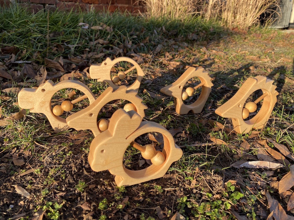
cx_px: 147
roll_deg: -0.7
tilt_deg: -22.5
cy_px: 110
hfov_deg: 67.3
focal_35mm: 26
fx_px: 221
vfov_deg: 53.1
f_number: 1.8
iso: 32
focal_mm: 4.25
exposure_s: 1/604
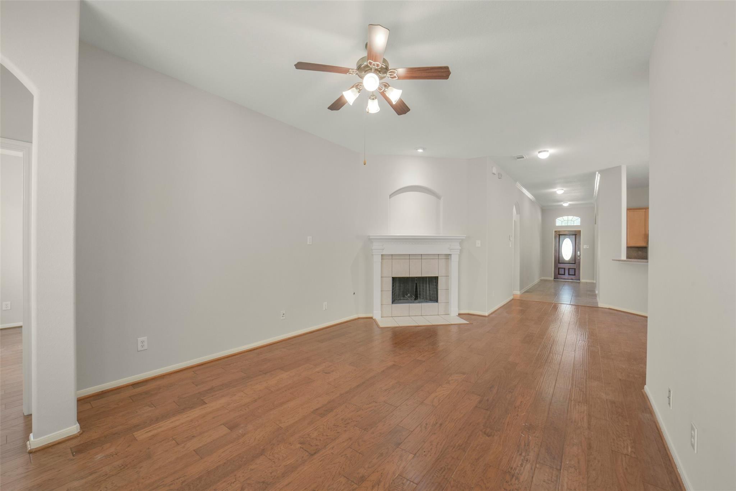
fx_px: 286
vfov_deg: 81.2
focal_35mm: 14
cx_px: 368
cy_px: 246
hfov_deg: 104.2
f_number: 11
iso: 500
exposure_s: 1/10
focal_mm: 14
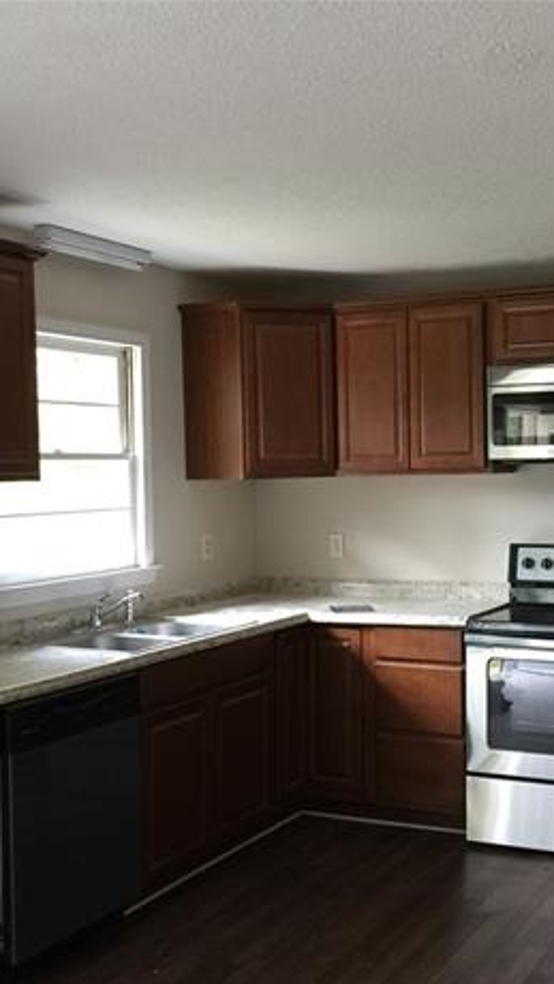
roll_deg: +0.3
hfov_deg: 26.8
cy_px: 511
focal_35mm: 44
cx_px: 411
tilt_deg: -3.6
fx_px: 1148
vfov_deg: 46.4
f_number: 2.2
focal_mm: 4.15
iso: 64
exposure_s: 1/15
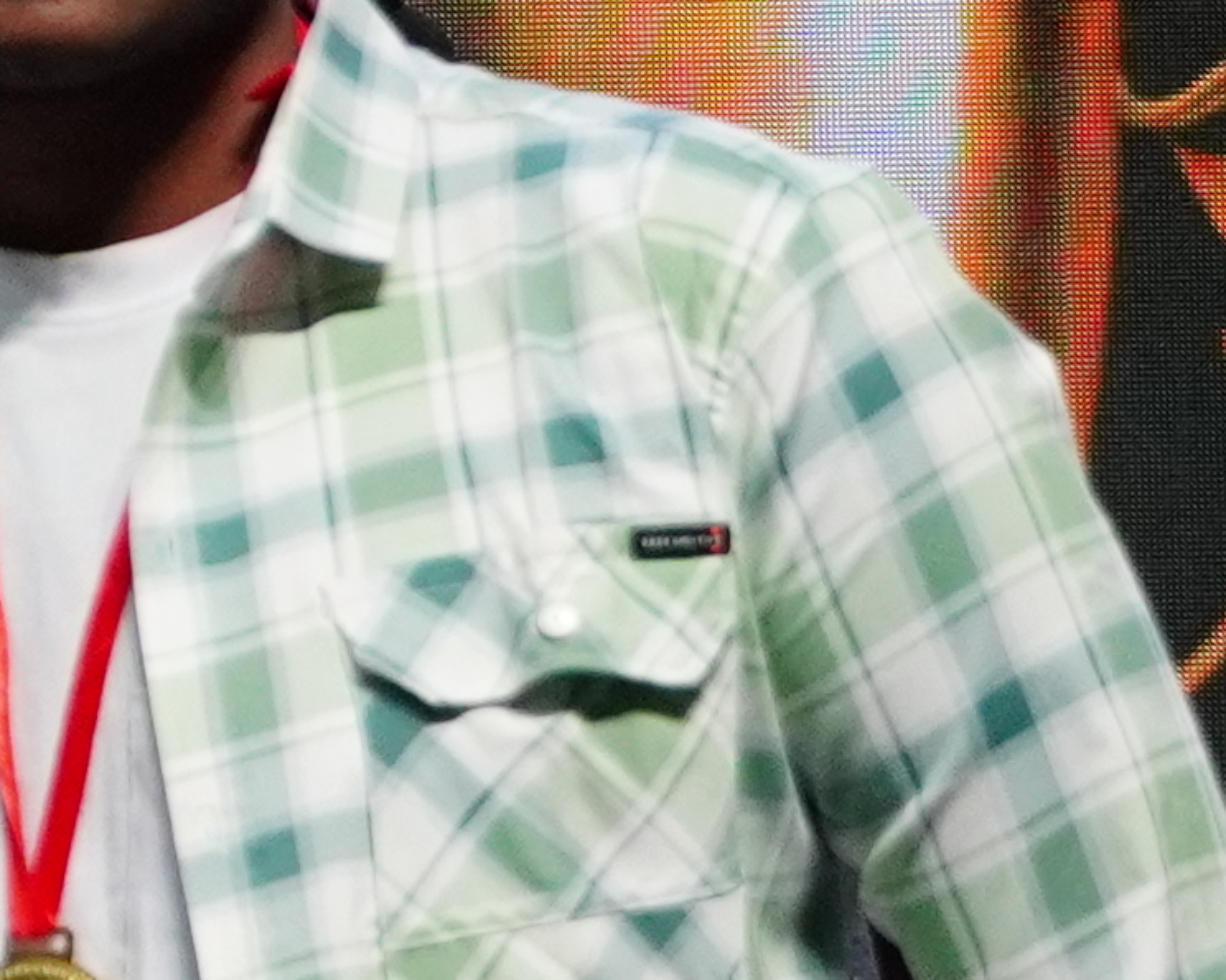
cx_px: -3258
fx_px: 19366
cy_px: 555
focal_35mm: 534
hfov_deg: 3.5
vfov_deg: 2.9
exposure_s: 1/250
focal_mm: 47
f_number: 5.6
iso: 1000
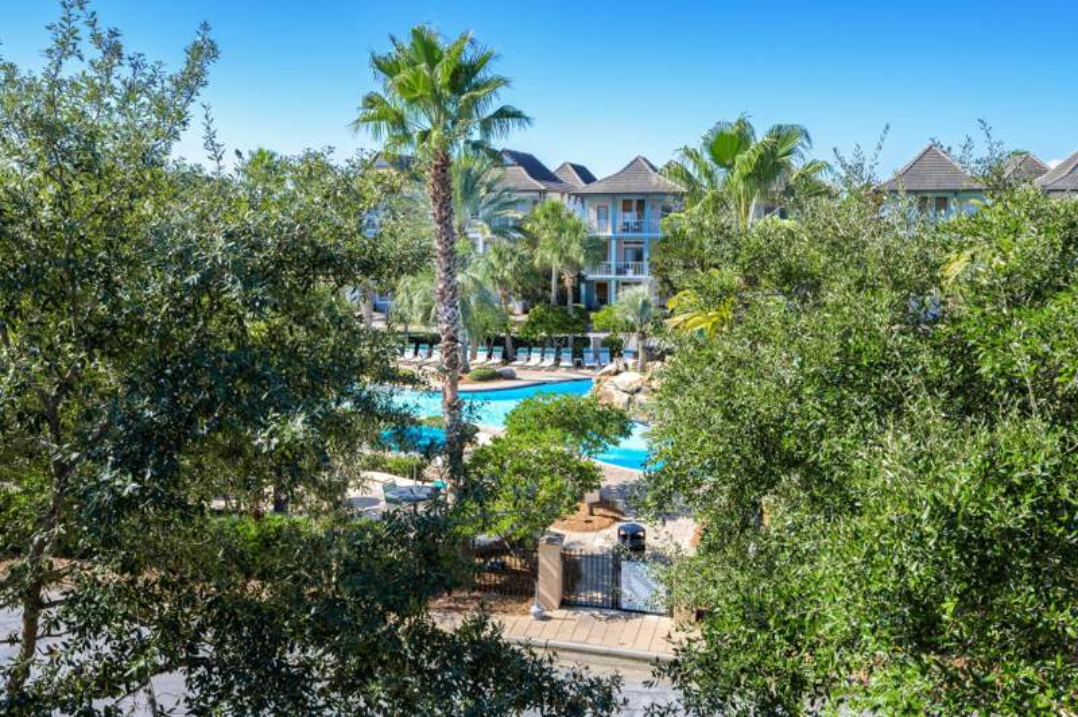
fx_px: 898
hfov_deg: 62.0
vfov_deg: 43.5
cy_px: 358
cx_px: 539
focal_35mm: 30
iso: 160
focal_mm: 30
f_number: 9
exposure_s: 1/250
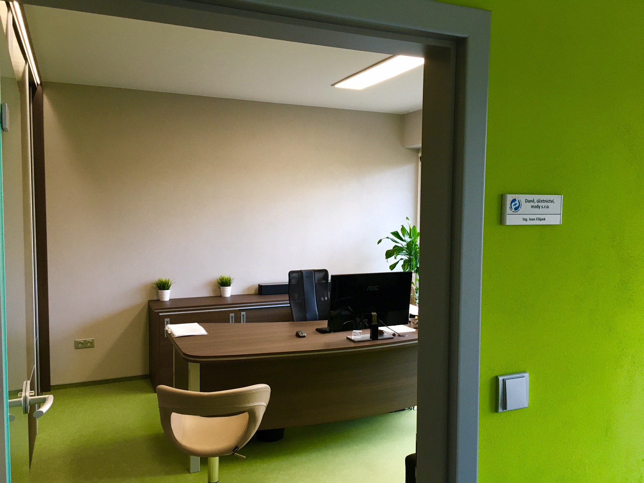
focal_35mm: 29
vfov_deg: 48.2
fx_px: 540
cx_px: 322
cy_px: 242
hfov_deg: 61.7
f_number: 2.2
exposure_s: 1/33
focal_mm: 4.15
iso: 50
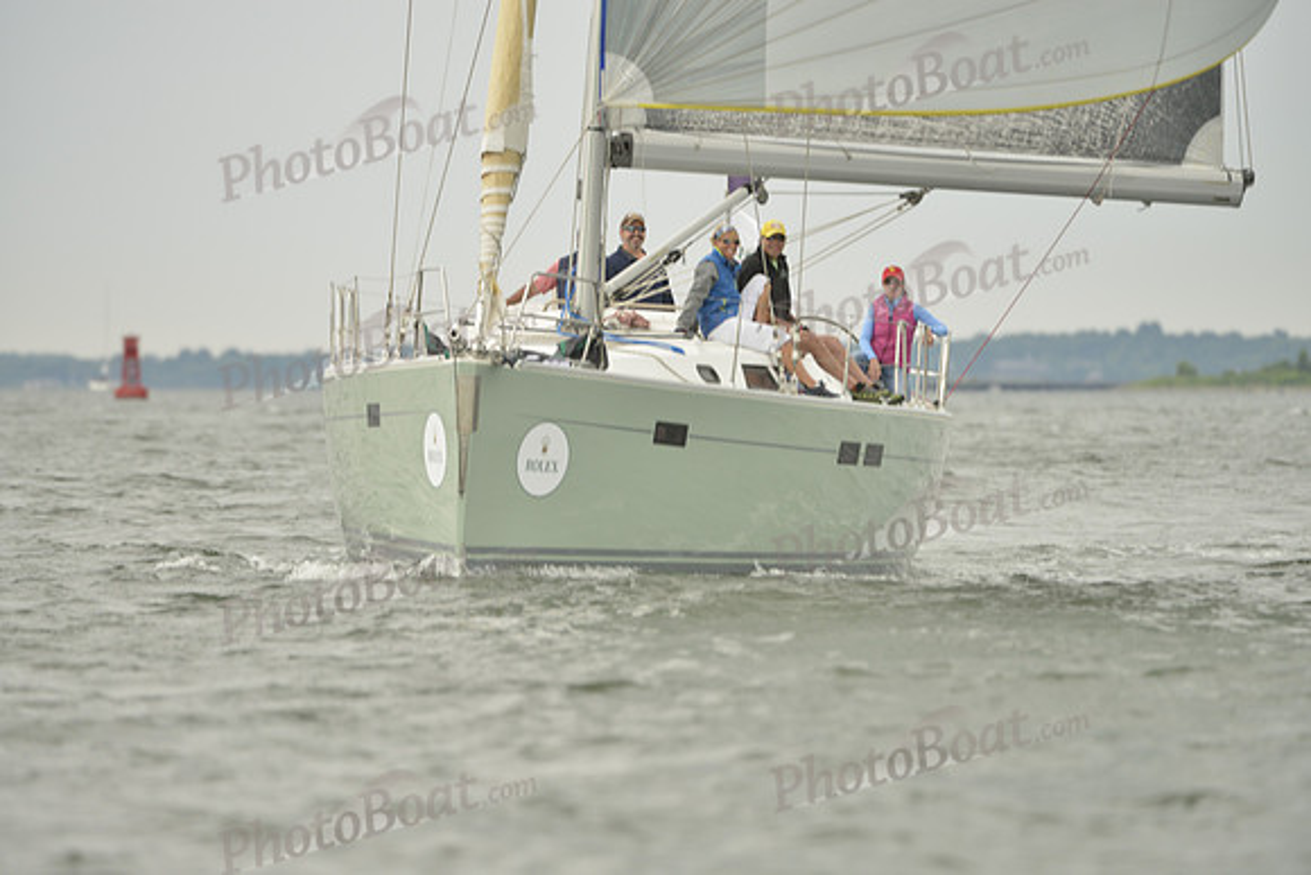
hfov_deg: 5.2
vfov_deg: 3.4
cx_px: 656
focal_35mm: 400
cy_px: 438
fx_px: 14569
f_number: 4.5
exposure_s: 1/800
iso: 400
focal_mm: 400
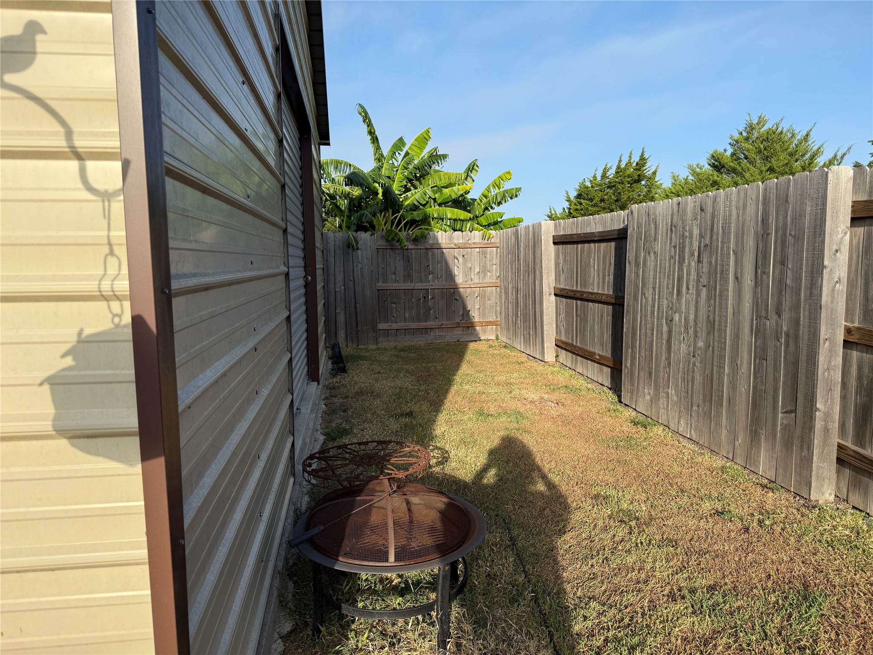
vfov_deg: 56.8
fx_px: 605
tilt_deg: -6.6
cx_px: 436
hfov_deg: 71.6
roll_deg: +0.6
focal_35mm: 24
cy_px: 328
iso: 80
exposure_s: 1/3279
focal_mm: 6.76
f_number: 1.78
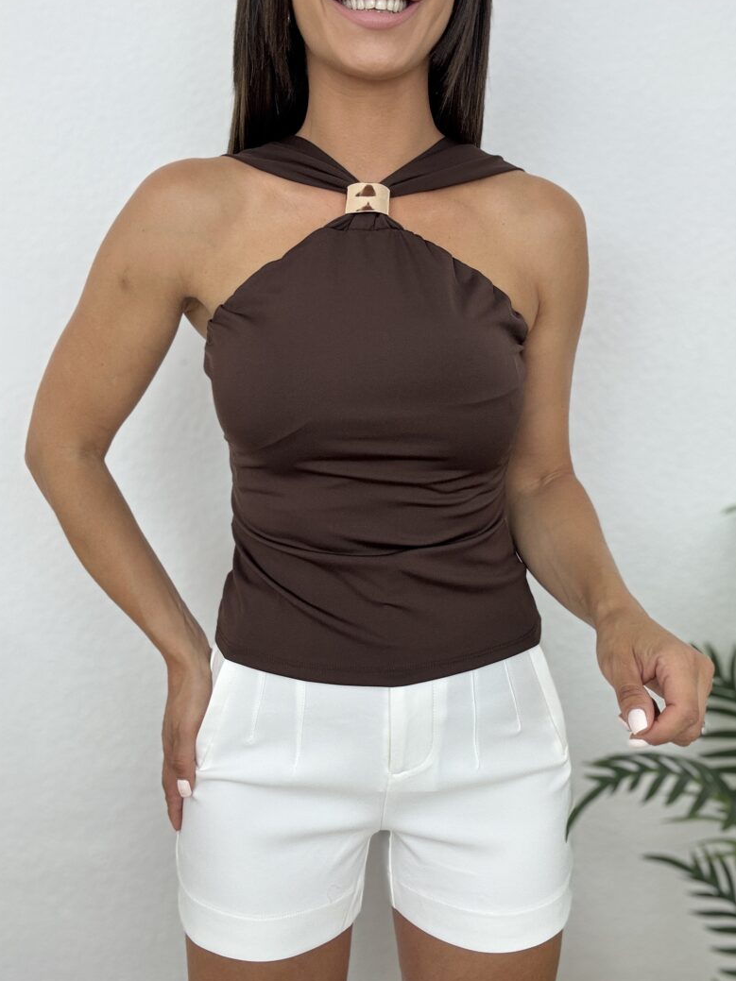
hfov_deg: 45.4
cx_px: 375
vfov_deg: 58.4
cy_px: 481
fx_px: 879
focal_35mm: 31
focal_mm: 2.69
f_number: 1.9
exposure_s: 1/100
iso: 50
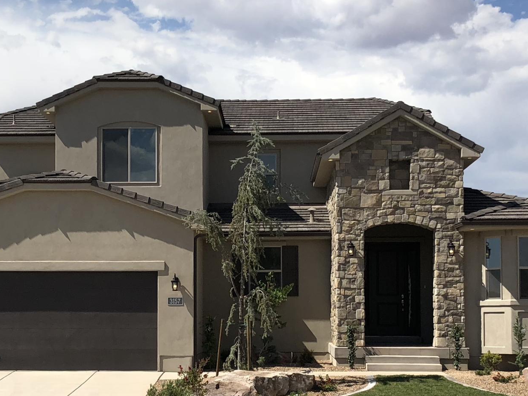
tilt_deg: +2.1
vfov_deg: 21.5
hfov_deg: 28.5
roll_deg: -0.5
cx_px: 213
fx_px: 1037
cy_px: 275
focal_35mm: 68
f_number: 1.8
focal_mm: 4
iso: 20
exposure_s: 1/3205
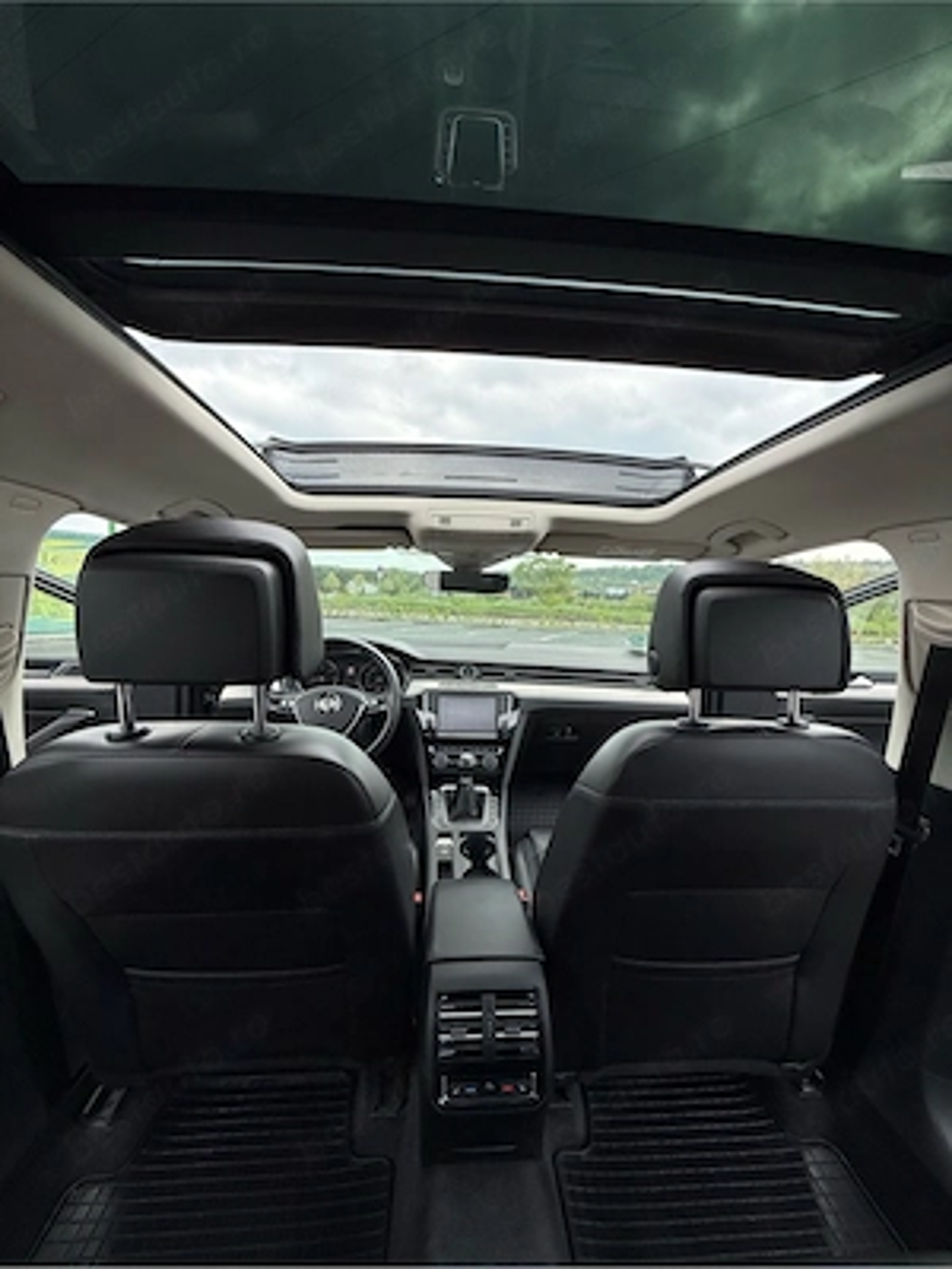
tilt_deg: -4.0
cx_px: 476
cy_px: 634
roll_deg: -2.0
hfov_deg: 85.7
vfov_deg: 102.1
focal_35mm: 14
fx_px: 513
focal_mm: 2.22
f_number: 2.2
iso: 64
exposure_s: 1/701
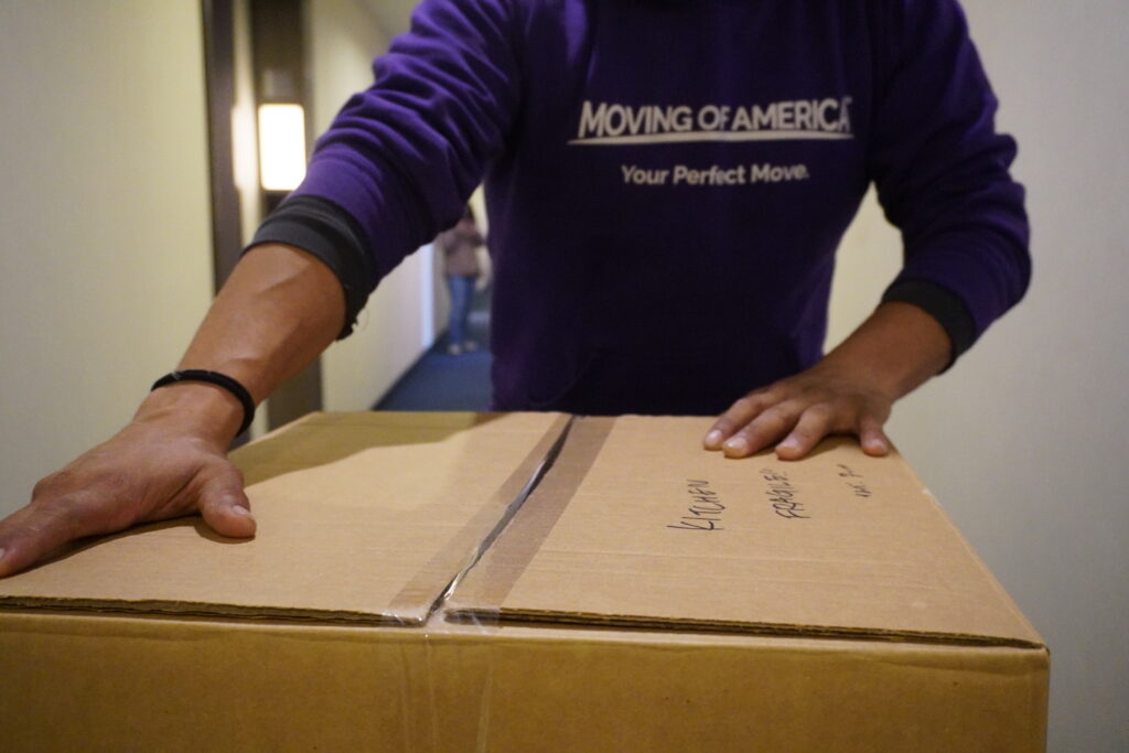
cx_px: 564
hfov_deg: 59.5
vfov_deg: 41.7
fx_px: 988
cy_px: 376
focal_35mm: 32
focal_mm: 21
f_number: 4
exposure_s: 1/125
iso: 6400
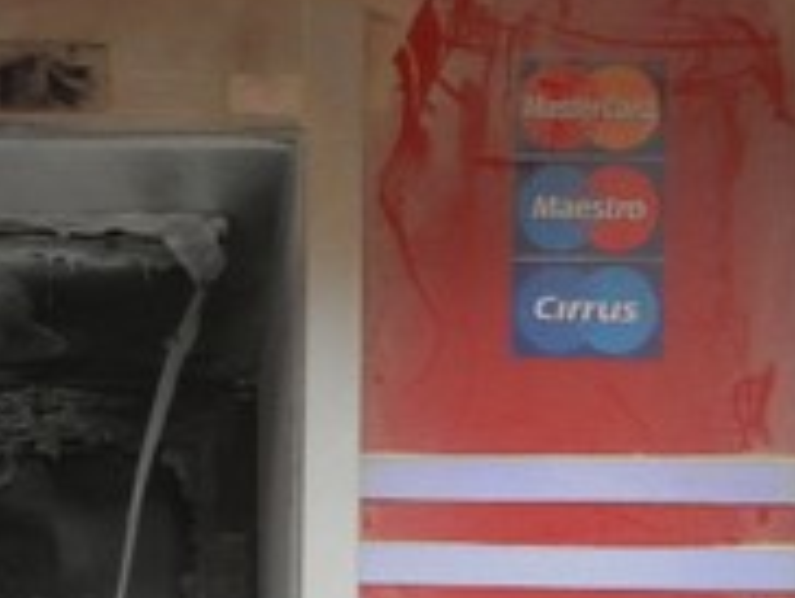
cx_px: 26
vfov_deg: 17.3
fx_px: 1909
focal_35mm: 83
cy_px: 639
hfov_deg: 22.7
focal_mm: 4.9
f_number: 3.2
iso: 80
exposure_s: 1/30
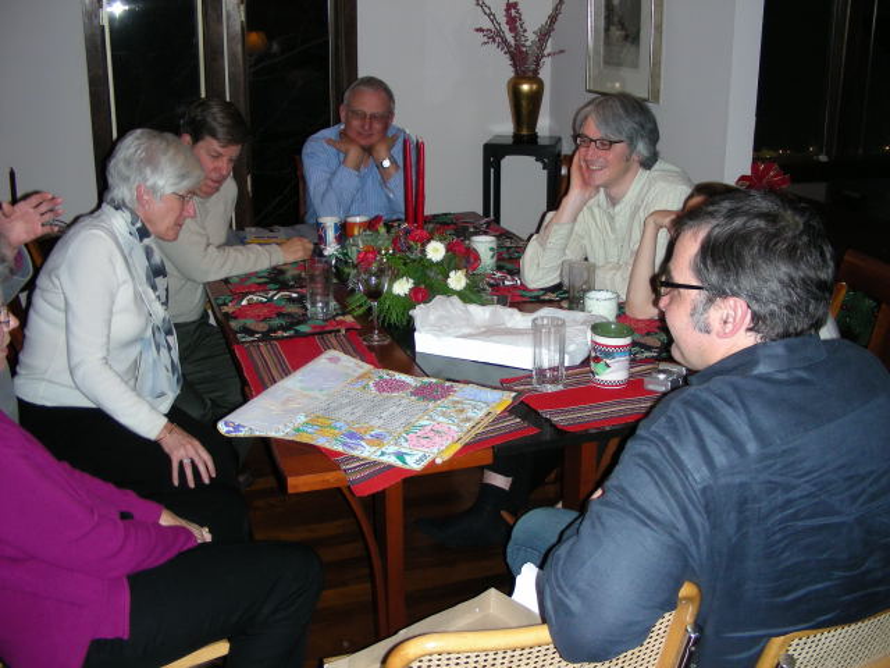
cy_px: 334
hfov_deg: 49.0
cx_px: 445
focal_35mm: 38
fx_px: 977
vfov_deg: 37.7
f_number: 3.5
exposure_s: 1/60
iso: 146
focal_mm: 6.3
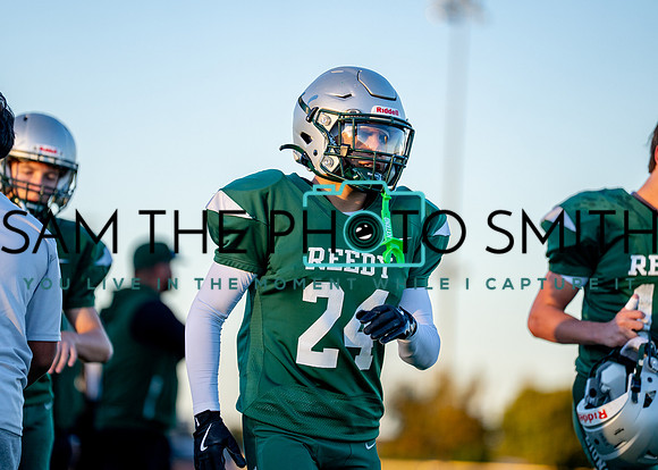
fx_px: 4166
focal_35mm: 223
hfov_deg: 9.0
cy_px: 222
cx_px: 284
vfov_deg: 6.5
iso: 400
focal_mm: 200
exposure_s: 1/2000
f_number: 2.8
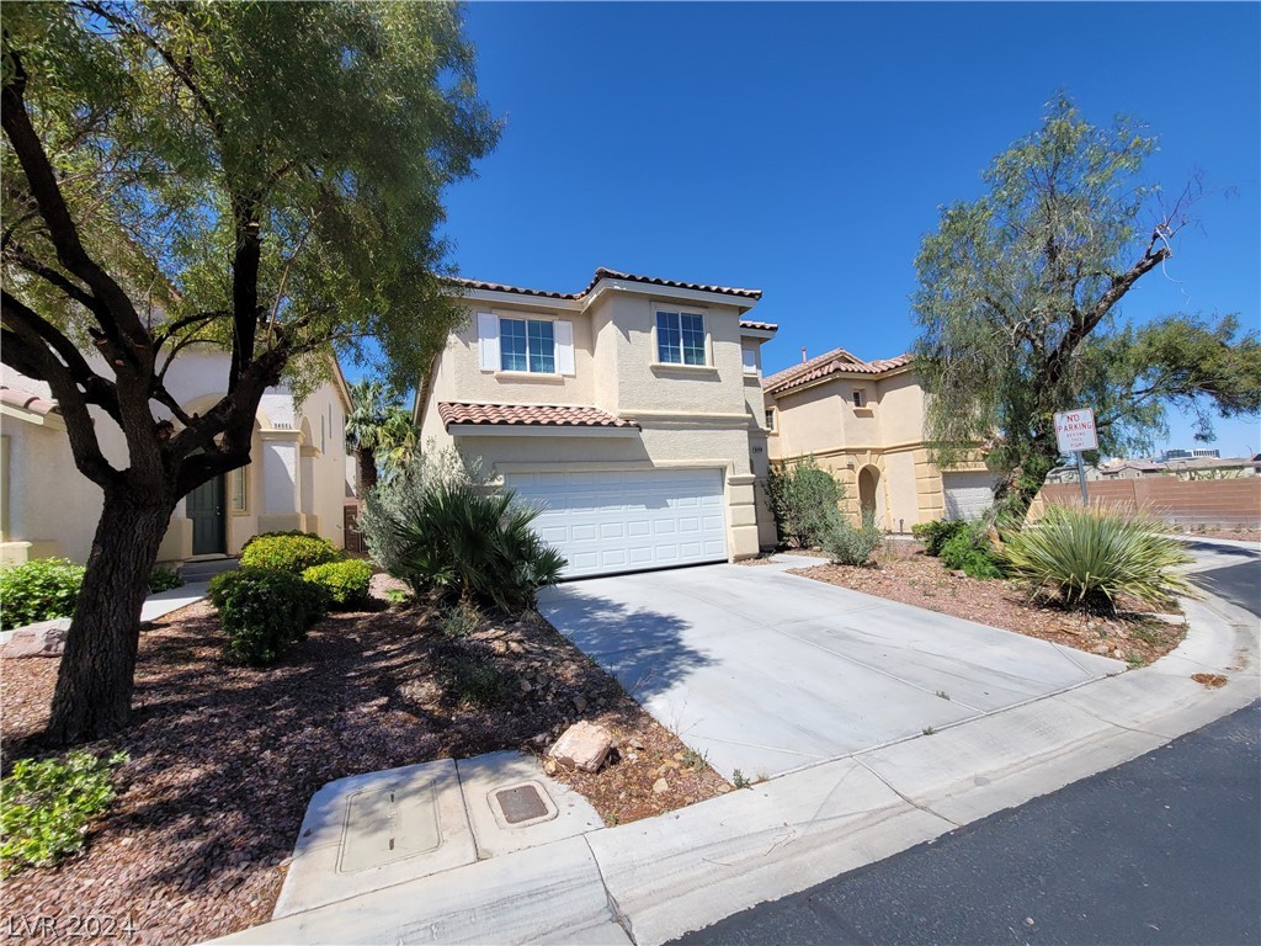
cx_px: 630
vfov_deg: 89.9
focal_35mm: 13
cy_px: 473
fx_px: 474
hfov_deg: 106.2
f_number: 2.2
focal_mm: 2.2
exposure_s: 1/2049
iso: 64
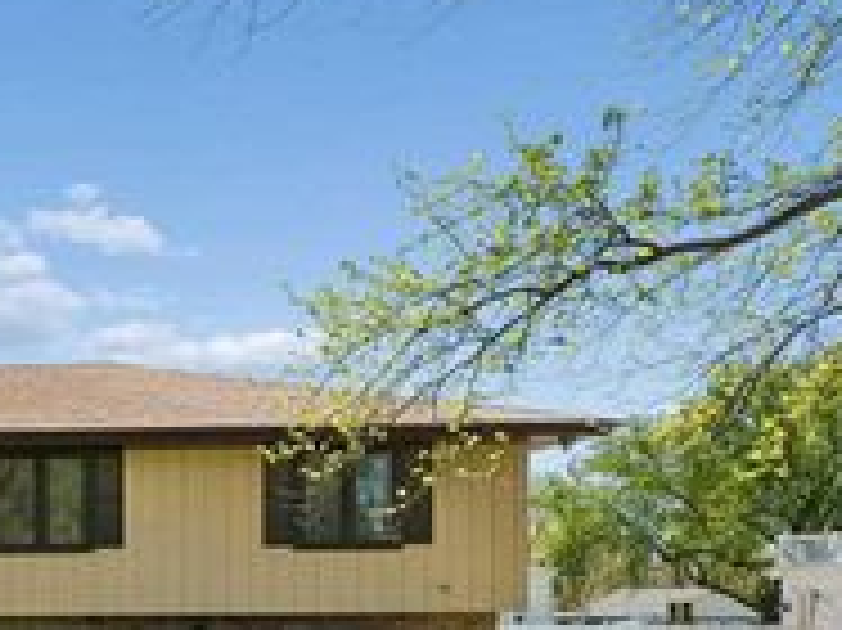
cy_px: 610
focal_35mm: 36
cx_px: -171
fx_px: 875
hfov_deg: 38.1
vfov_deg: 36.2
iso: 200
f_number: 8
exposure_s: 1/400
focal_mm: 14
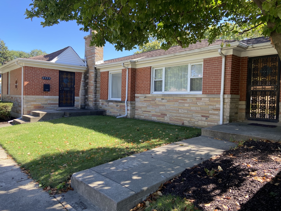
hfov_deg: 67.3
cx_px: 140
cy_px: 106
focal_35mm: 26
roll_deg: -0.5
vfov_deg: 53.1
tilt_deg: -2.0
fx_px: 211
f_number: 1.8
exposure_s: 1/316
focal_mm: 4.25
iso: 32
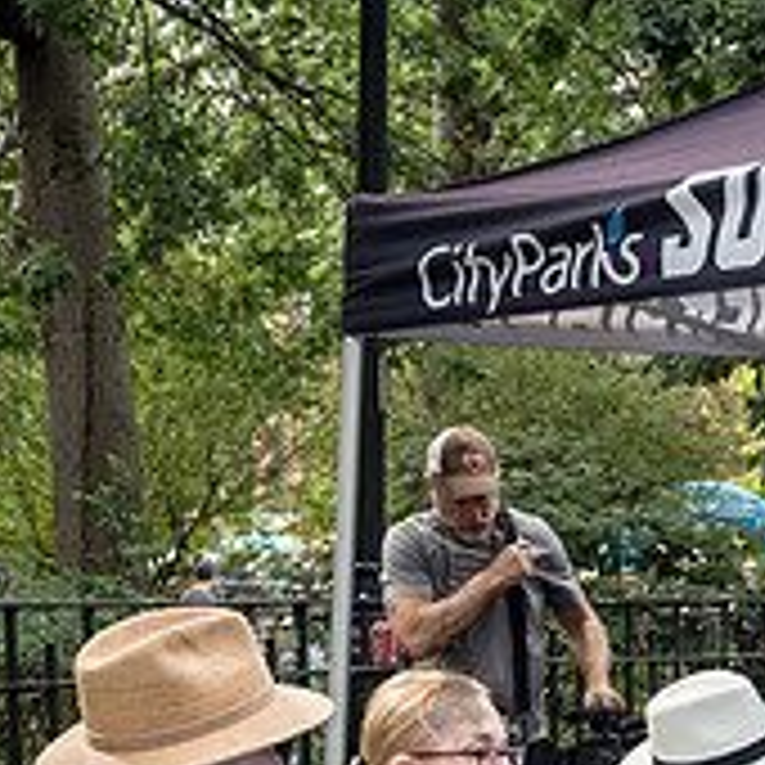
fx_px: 2600
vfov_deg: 16.2
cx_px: 945
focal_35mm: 104
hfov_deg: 16.0
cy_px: 874
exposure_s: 1/160
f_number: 4
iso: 200
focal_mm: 32
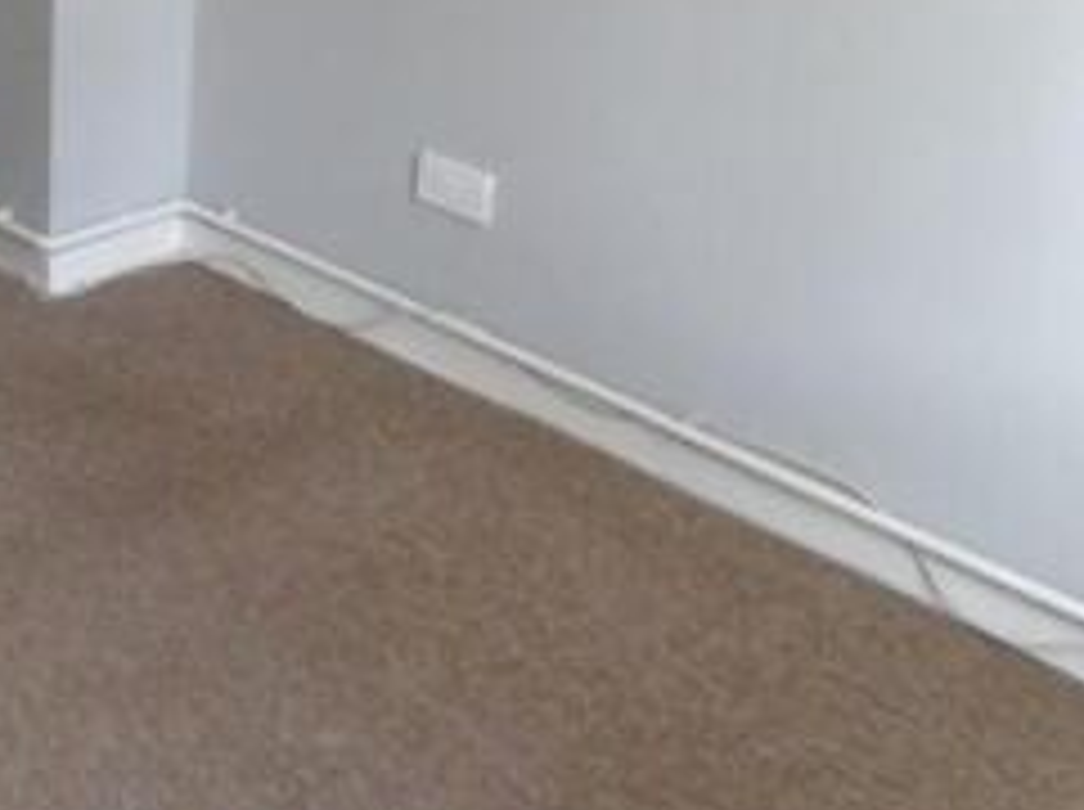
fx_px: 1970
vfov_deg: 21.6
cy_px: -155
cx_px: -115
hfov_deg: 28.0
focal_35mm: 63
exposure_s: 1/30
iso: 320
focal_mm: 4.6
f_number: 3.2
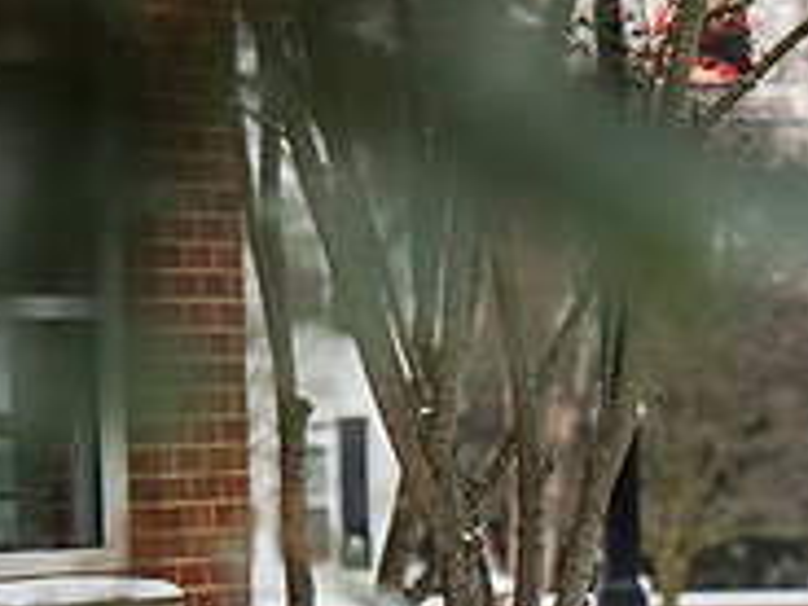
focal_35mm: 409
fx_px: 9547
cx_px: 1238
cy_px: 696
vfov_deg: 3.6
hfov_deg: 4.8
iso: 160
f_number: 4
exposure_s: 1/400
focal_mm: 135
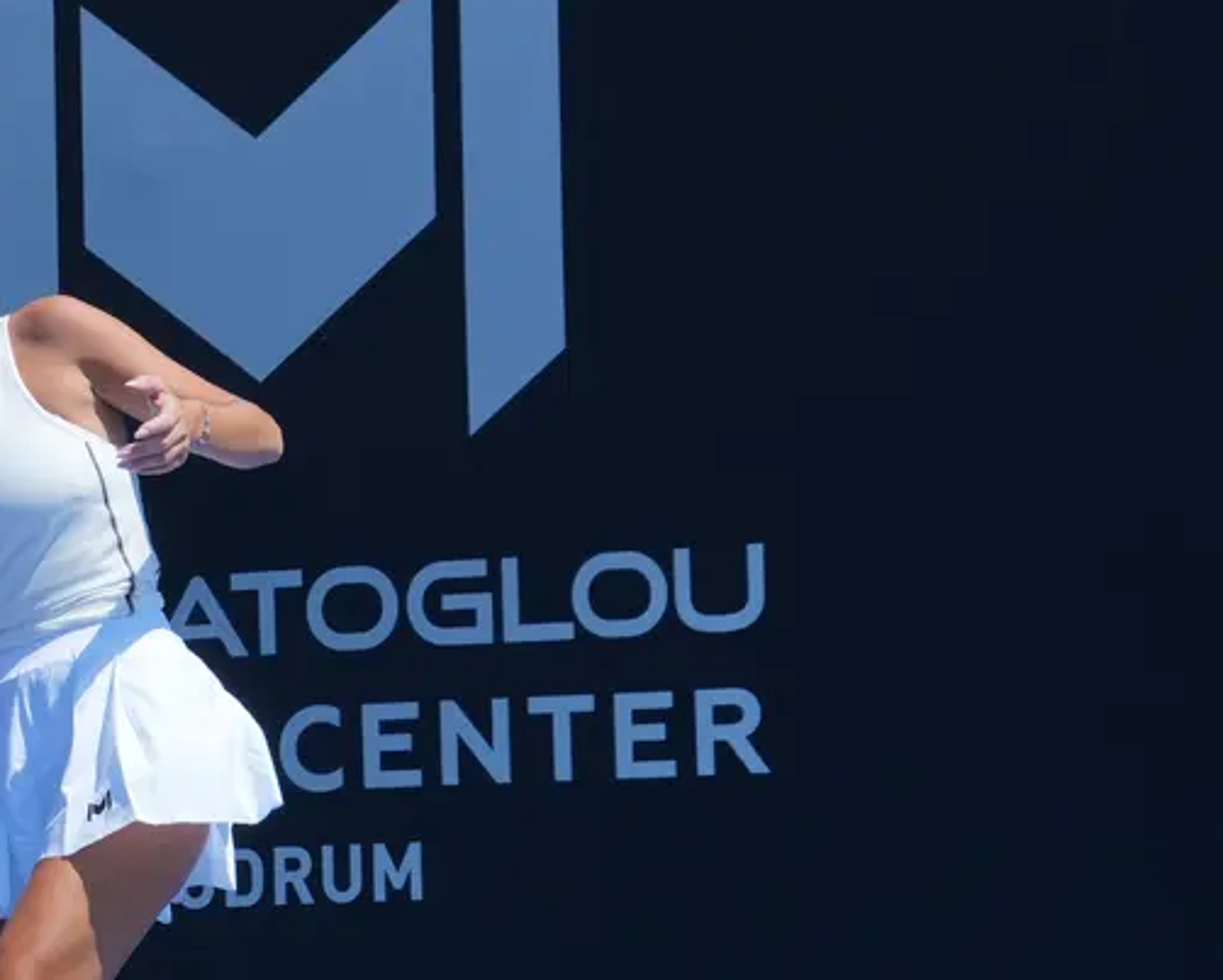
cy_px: 474
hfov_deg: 8.3
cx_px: -236
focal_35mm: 229
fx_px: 8292
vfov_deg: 6.8
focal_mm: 68
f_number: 8
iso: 200
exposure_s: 1/640
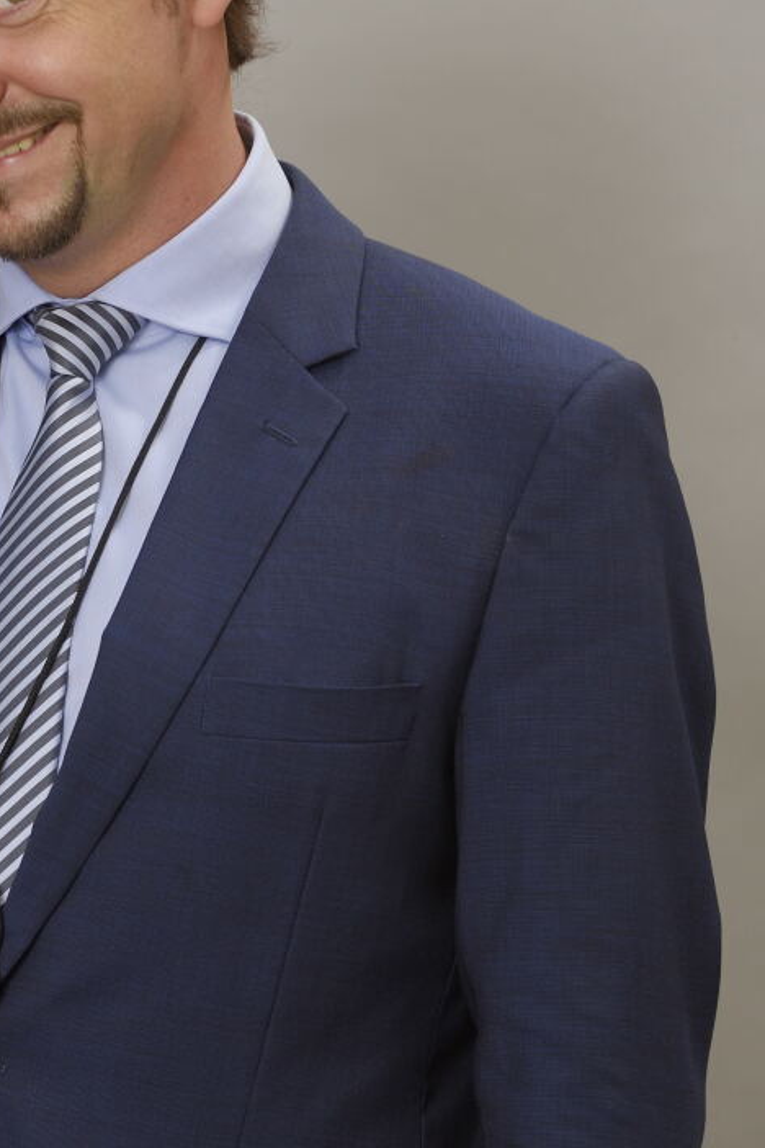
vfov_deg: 10.0
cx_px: -3
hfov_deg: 6.7
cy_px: 708
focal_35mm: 205
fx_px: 6534
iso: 160
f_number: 9
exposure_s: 1/200
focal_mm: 80
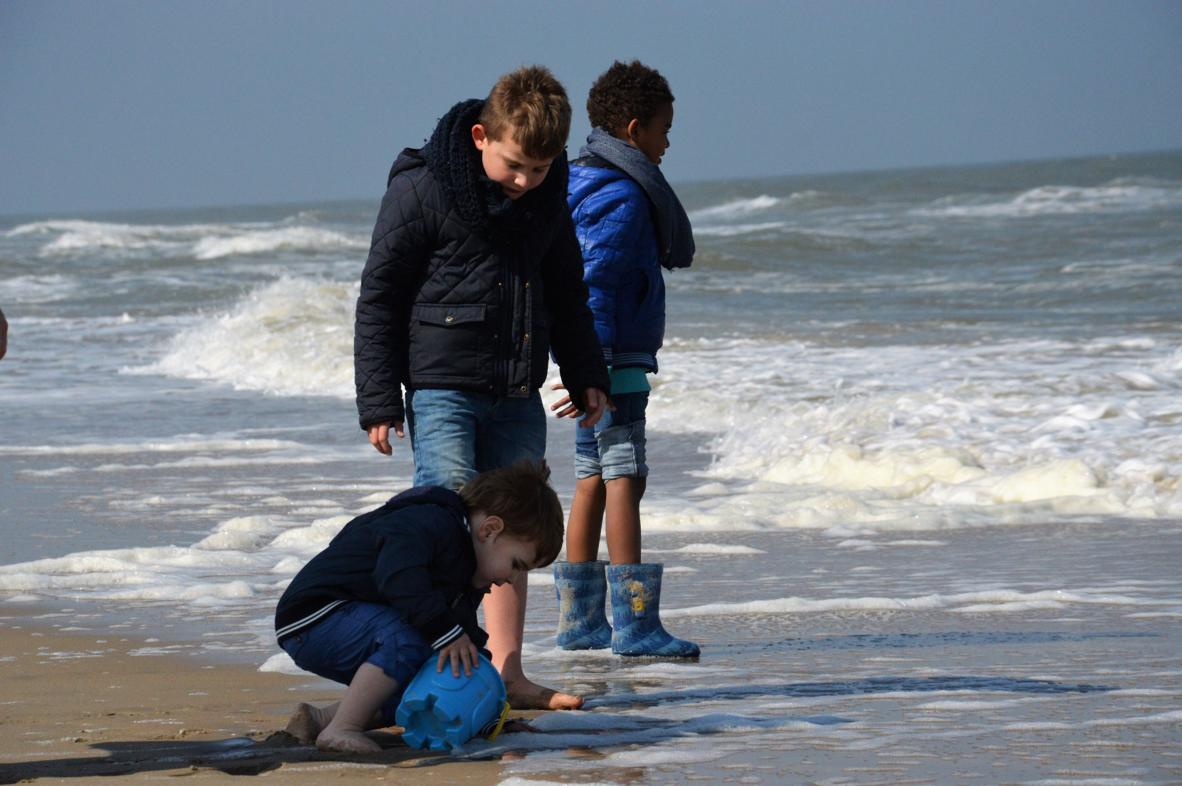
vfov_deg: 8.7
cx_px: 591
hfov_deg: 13.1
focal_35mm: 158
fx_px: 5167
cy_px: 393
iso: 800
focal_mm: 105
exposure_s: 1/4000
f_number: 9
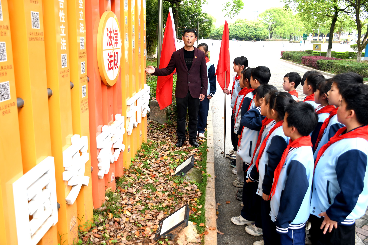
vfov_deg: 40.0
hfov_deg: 57.2
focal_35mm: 33
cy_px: 122
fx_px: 337
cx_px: 184
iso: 200
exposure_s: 1/125
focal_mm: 22
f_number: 4
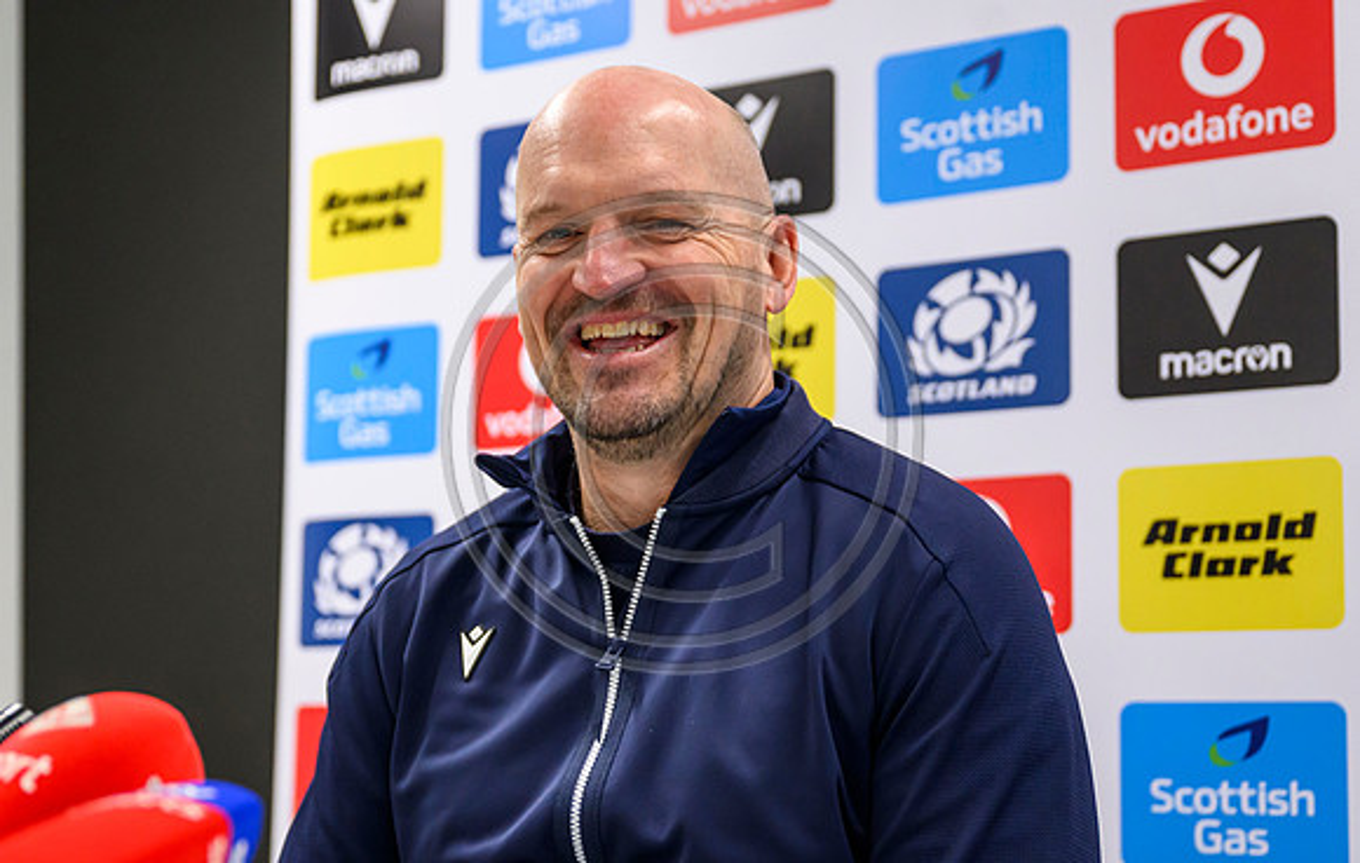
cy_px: 569
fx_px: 2083
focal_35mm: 56
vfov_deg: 23.3
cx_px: 650
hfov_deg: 36.1
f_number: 2.8
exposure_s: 1/400
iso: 4000
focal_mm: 44
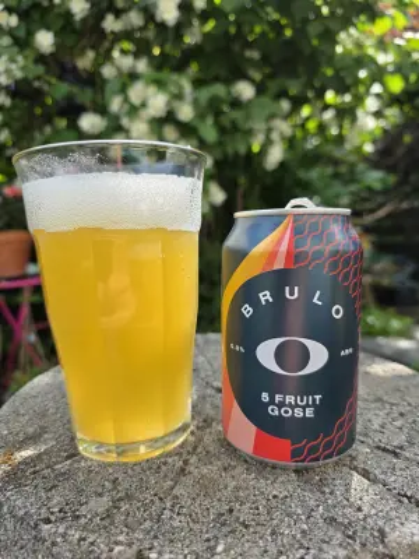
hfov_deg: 58.9
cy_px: 280
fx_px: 371
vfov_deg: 73.9
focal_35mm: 23
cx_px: 210
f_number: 1.7
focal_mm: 6.3
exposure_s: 1/1584
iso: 80
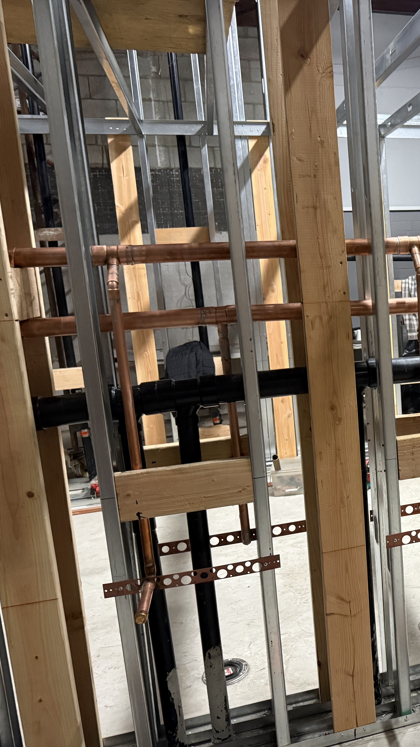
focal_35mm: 35
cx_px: 465
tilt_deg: -8.8
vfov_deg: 56.6
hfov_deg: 30.1
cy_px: 375
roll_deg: +2.7
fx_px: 693
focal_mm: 6.76
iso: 500
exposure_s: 1/60
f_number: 1.78
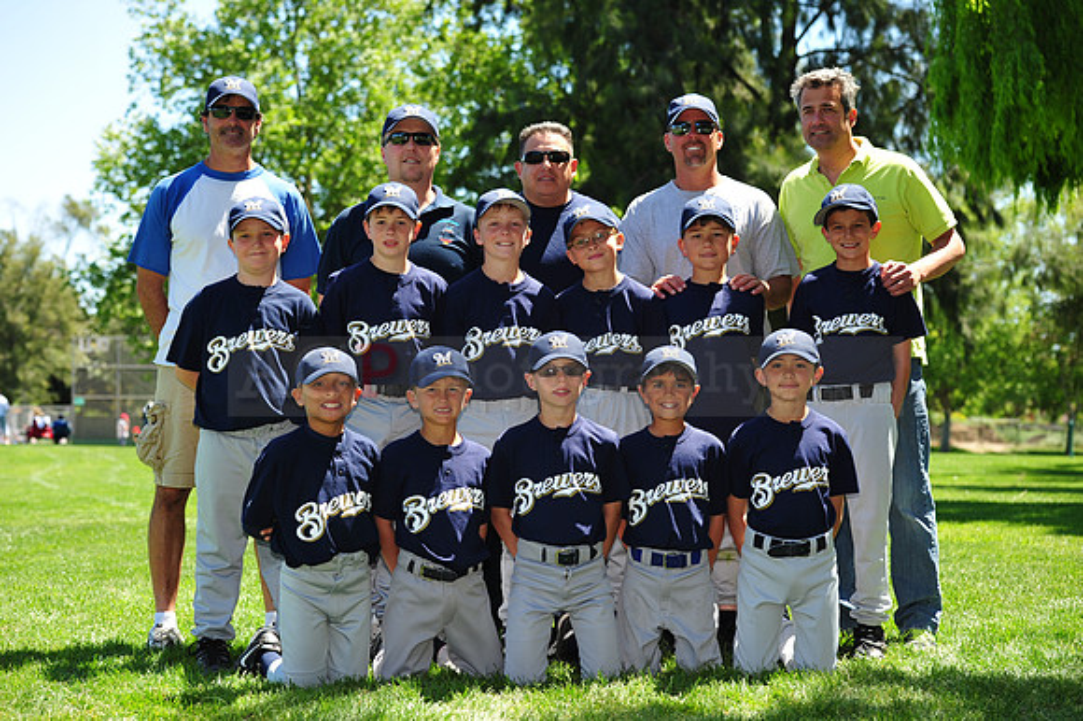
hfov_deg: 26.0
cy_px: 360
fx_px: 2345
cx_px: 542
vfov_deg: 17.5
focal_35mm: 78
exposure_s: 1/400
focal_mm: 78
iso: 200
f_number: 5
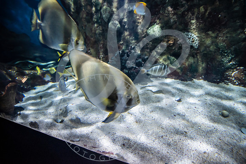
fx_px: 96
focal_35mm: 14
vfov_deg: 81.2
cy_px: 82
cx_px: 123
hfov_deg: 104.2
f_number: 2.8
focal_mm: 14
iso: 2000
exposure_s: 1/320
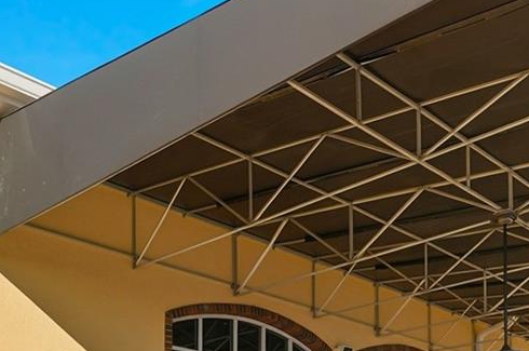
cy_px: 516
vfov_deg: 22.7
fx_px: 719
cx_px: 128
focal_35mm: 49
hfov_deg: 39.3
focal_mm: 10
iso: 100
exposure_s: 1/4000
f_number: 7.1
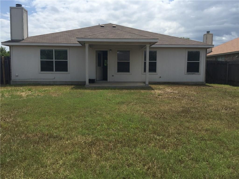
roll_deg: -1.3
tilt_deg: -3.2
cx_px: 120
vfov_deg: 48.2
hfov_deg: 61.7
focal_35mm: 29
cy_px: 90
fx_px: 200
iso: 32
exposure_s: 1/2639
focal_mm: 4.15
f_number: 2.2
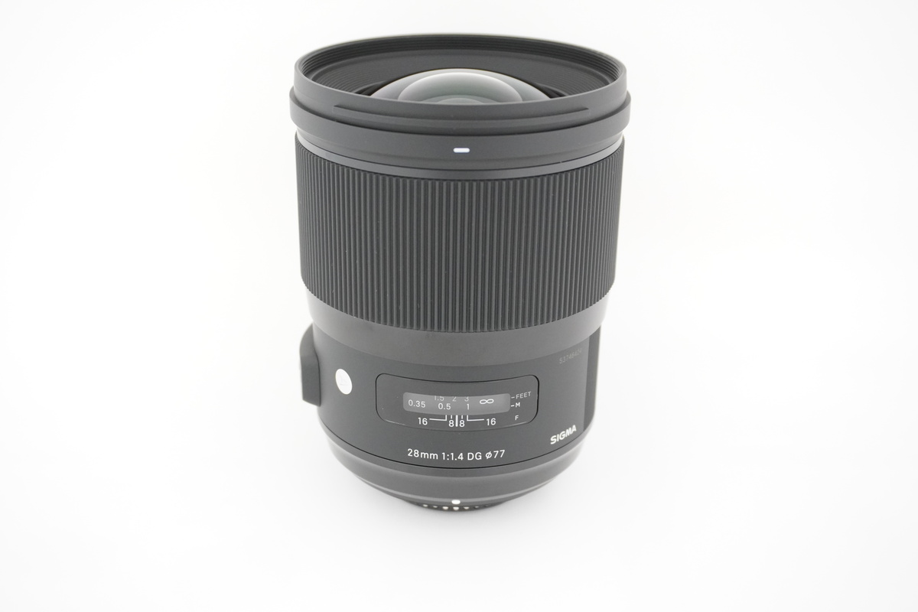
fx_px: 1147
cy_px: 306
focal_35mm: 45
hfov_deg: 43.6
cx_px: 459
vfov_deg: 29.9
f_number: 5
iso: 2500
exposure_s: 1/50
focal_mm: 30
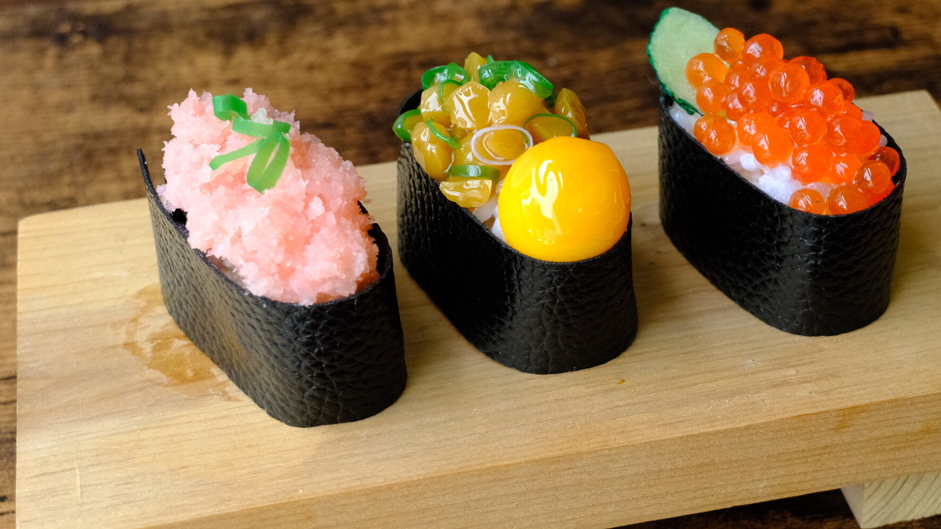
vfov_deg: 18.0
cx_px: 520
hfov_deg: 31.4
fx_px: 1672
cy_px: 297
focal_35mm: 67
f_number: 6
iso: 2000
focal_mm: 29.2
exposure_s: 1/640
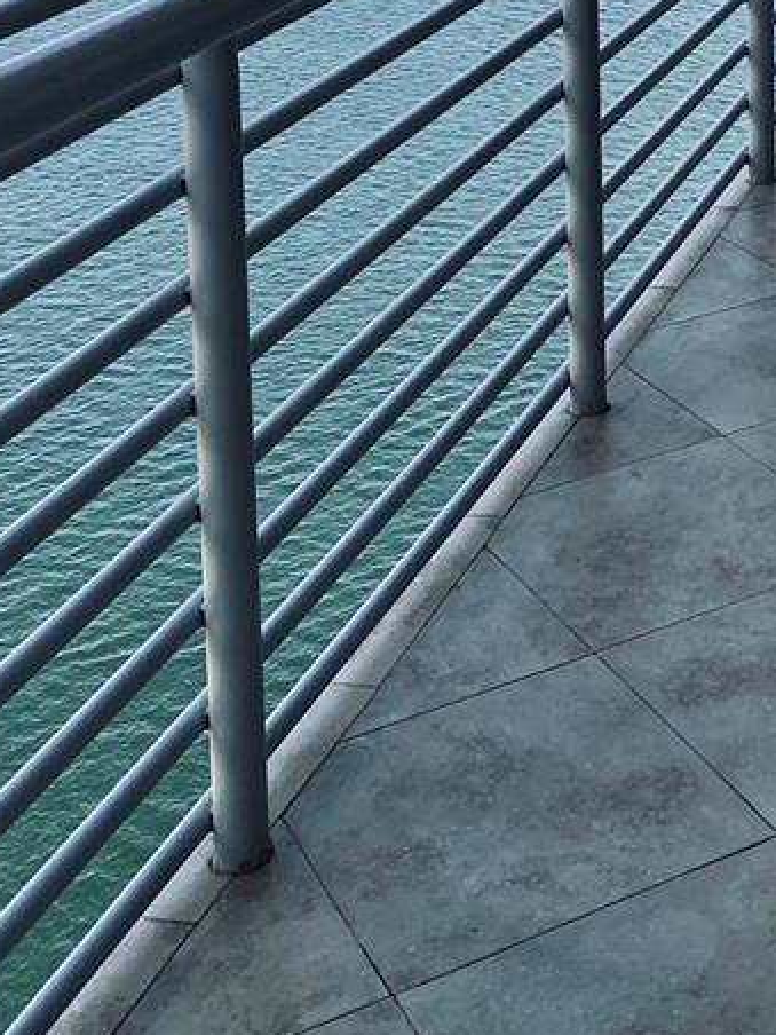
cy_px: -218
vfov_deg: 25.2
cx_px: 783
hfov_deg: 20.6
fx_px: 2062
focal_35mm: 69
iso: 32
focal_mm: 4.25
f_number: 1.8
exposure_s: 1/1996
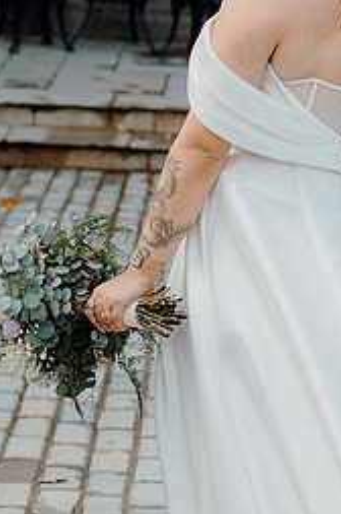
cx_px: 231
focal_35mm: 155
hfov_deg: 8.8
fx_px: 2208
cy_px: 160
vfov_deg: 13.2
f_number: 3.5
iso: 125
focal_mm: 58
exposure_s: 1/250
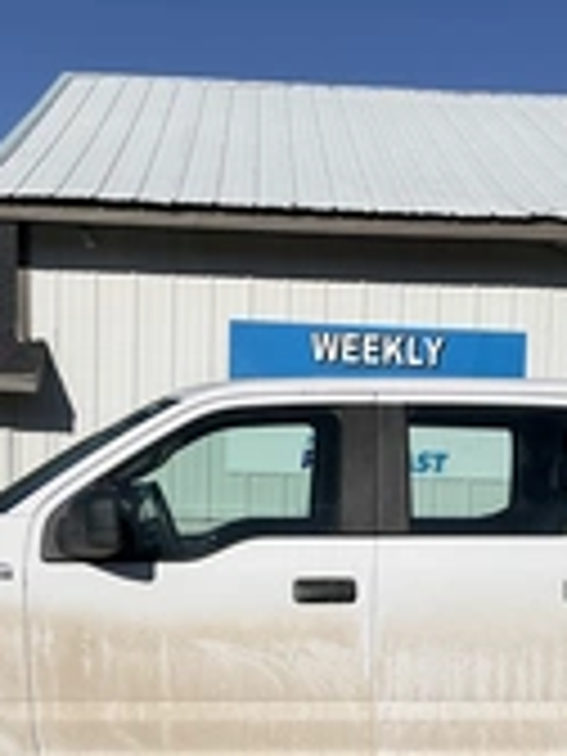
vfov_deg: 27.4
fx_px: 1507
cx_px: 382
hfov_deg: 21.2
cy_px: 639
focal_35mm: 69
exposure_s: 1/5263
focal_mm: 3
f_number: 1.8
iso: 25
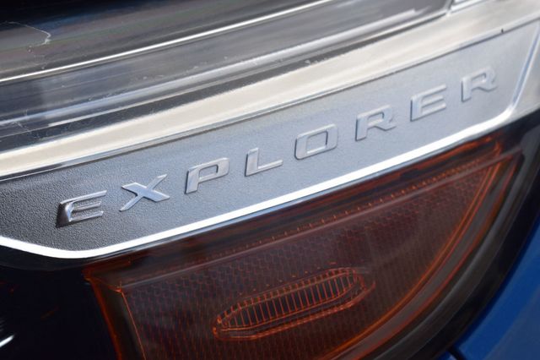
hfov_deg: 28.1
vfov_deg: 18.9
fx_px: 1079
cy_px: 180
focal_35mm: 72
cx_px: 270
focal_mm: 48
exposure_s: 1/320
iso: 400
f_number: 10
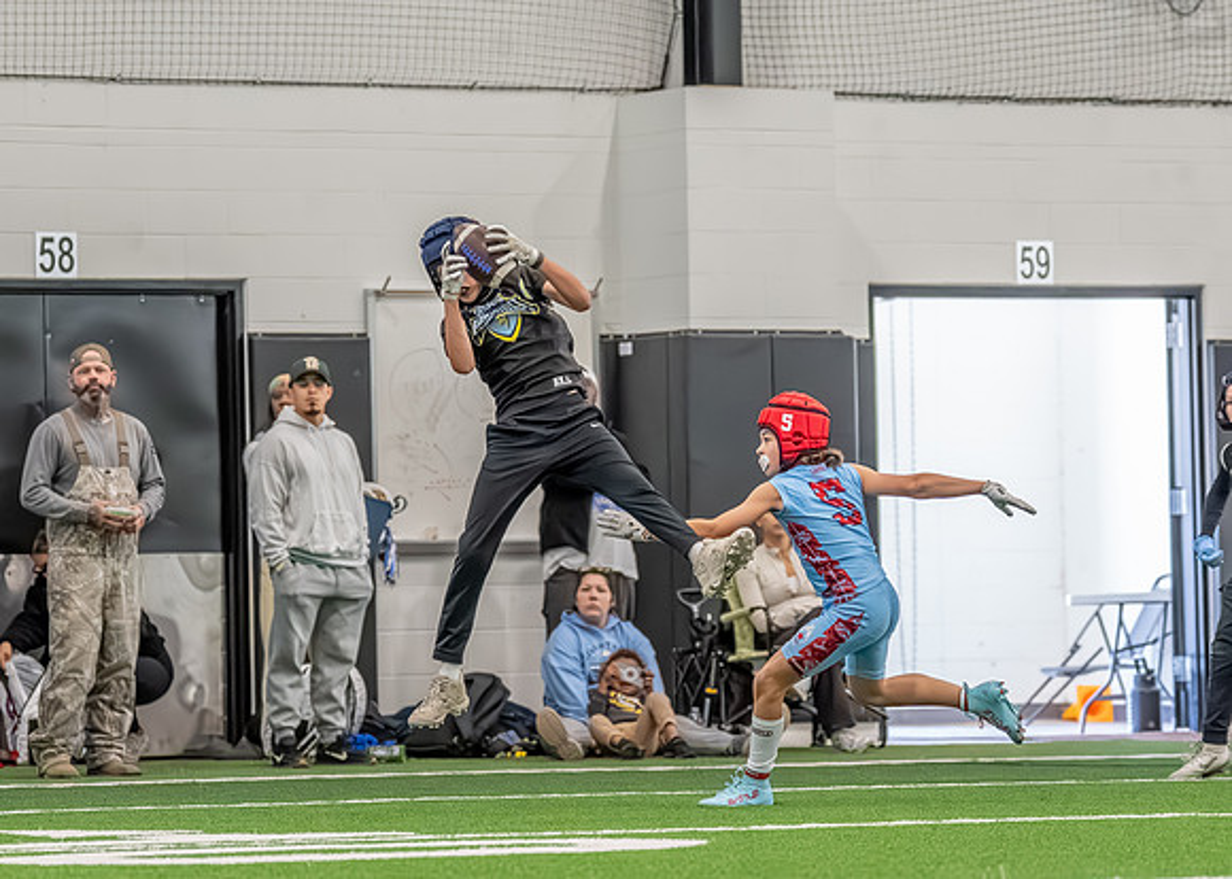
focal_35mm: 216
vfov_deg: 6.7
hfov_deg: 9.3
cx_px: 515
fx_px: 7562
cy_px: 385
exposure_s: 1/1000
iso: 6400
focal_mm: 98
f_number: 2.8
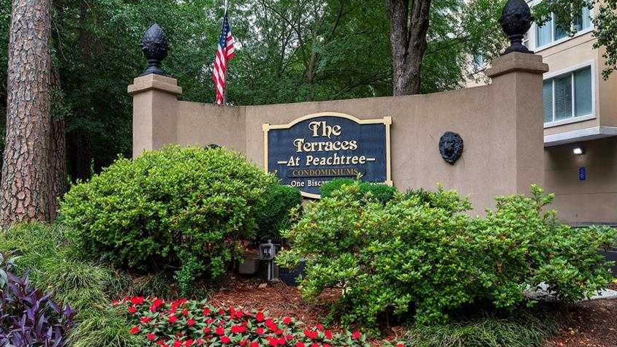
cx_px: 321
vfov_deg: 35.0
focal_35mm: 34
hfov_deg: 58.5
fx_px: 550
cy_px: 187
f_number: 9
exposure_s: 1/60
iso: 160
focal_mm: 26.5
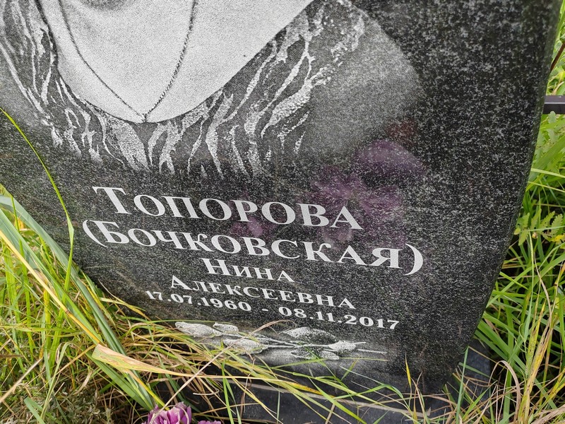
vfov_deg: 48.2
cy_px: 212
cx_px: 282
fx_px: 473
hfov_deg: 61.7
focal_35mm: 29
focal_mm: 5.52
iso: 100
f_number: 1.9
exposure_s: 1/840
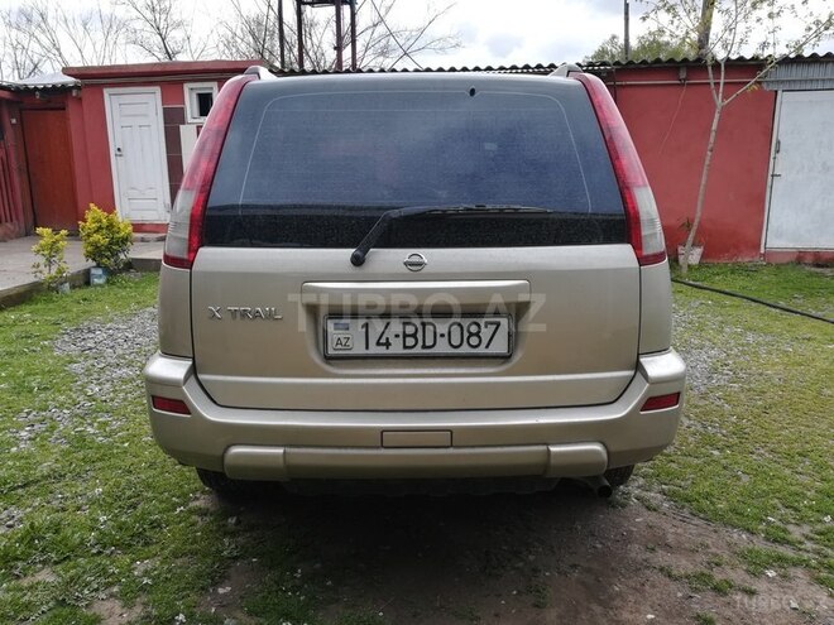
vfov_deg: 53.1
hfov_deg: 67.3
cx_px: 417
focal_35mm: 26
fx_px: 626
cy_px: 312
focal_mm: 3.83
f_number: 2.2
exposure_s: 1/240
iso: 50
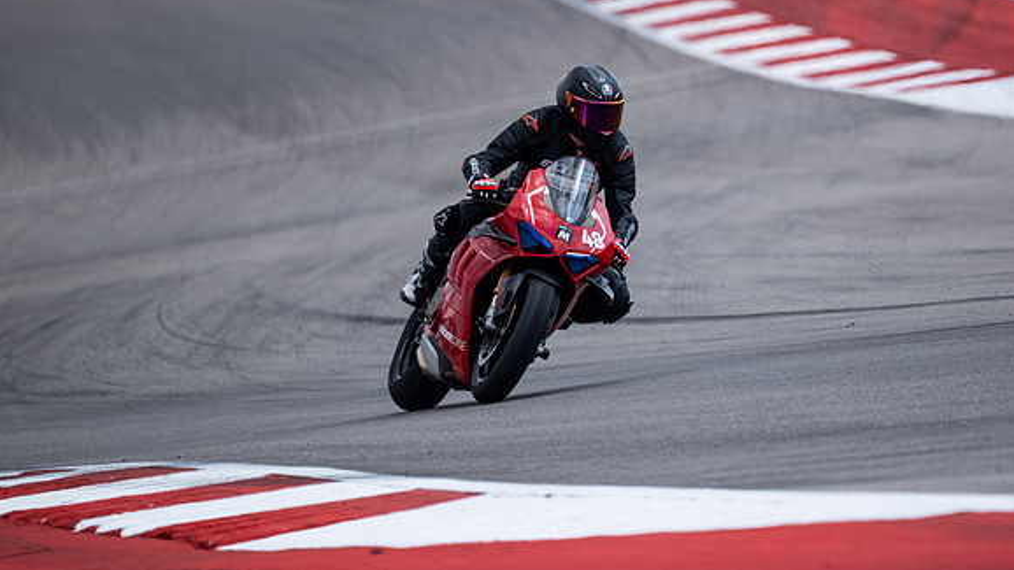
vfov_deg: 1.5
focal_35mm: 789
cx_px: 507
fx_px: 21212
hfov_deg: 2.7
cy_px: 234
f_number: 5.6
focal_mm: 500
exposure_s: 1/2500
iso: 500
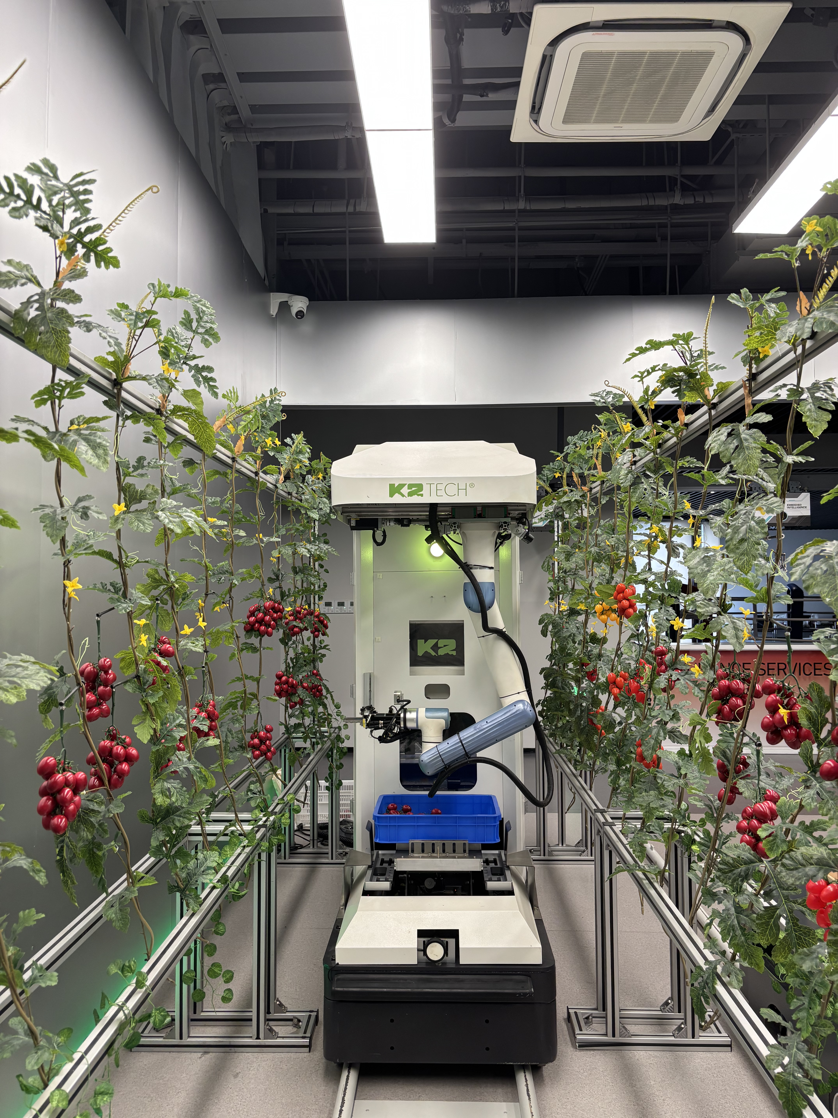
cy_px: 559
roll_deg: -0.1
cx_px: 419
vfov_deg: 67.3
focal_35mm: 26
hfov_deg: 53.1
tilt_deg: +2.2
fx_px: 839
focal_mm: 5.96
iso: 100
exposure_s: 1/103
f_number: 1.6
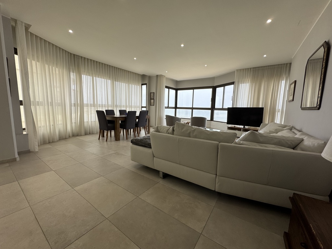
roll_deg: -2.2
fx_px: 134
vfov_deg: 85.7
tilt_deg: -7.2
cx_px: 166
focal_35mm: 14
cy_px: 124
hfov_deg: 102.1
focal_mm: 2.22
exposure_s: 1/228
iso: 40
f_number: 2.2
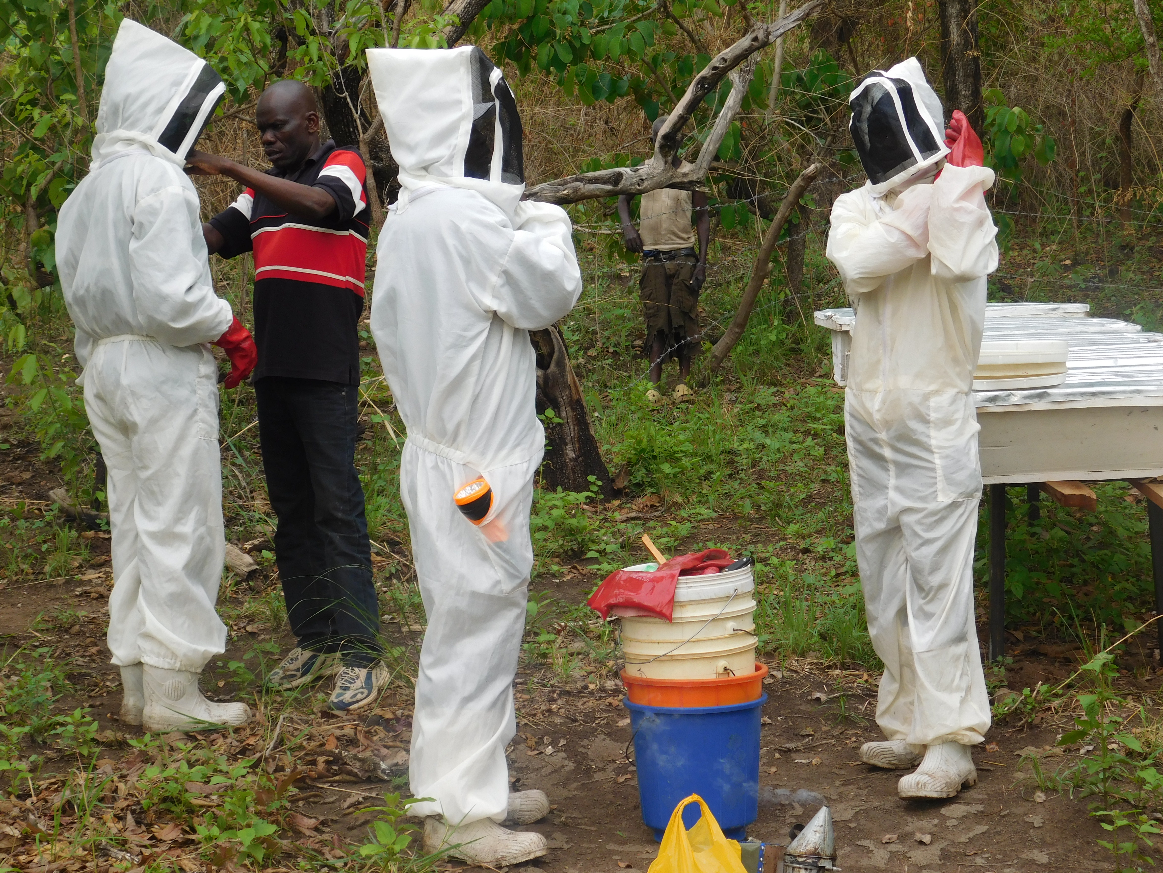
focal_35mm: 71
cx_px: 582
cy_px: 436
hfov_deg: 27.4
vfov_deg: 20.7
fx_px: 2385
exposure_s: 1/160
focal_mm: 12.6
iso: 125
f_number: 4.3
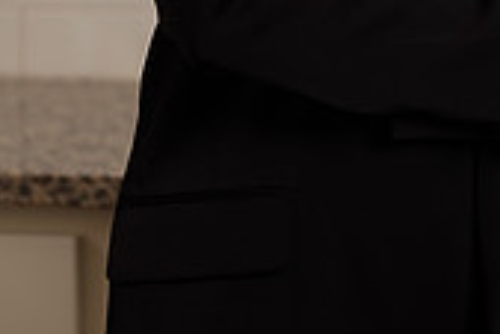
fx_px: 3142
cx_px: 411
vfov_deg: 6.0
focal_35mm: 226
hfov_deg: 9.1
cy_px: -163
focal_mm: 85
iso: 50
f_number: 2.8
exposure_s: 1/160
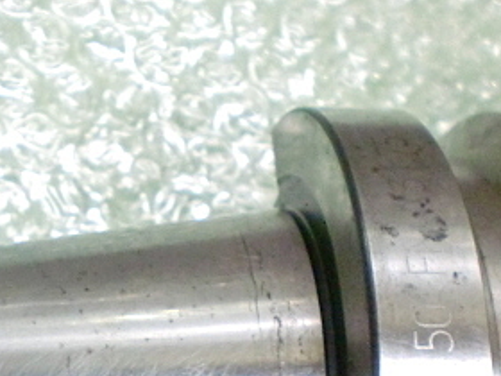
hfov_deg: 24.0
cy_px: 408
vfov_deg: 17.8
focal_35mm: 80
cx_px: 84
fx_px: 1158
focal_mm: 6.3
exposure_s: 1/60
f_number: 3.1
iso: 640
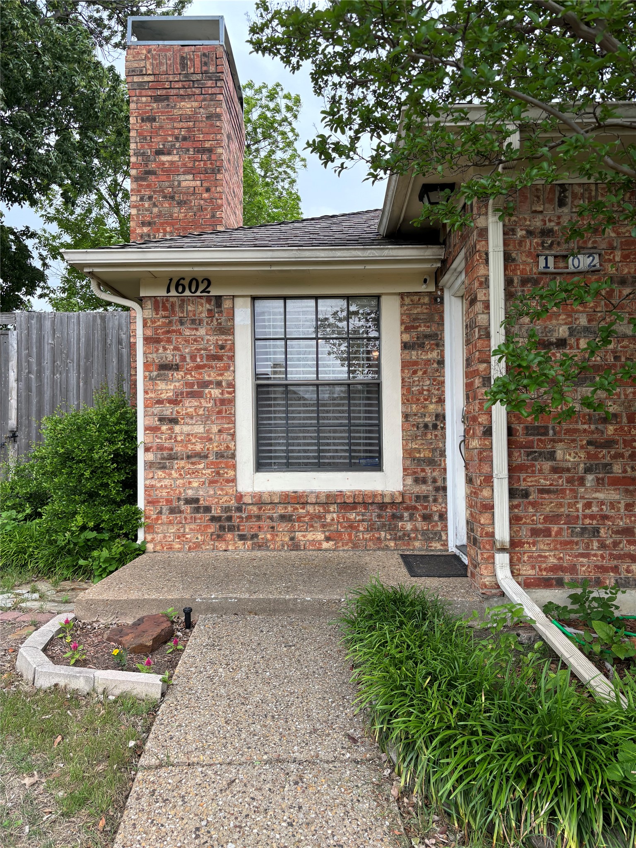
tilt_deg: +1.2
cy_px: 424
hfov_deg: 53.1
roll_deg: +0.1
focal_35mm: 26
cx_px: 318
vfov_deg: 67.3
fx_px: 637
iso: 50
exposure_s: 1/161
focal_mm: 5.96
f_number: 1.6
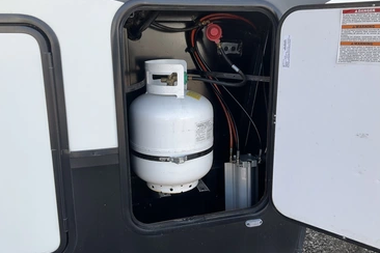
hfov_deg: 57.2
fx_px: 348
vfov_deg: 40.0
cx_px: 198
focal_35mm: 33
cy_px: 119
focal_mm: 3
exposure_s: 1/309
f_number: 1.8
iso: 25
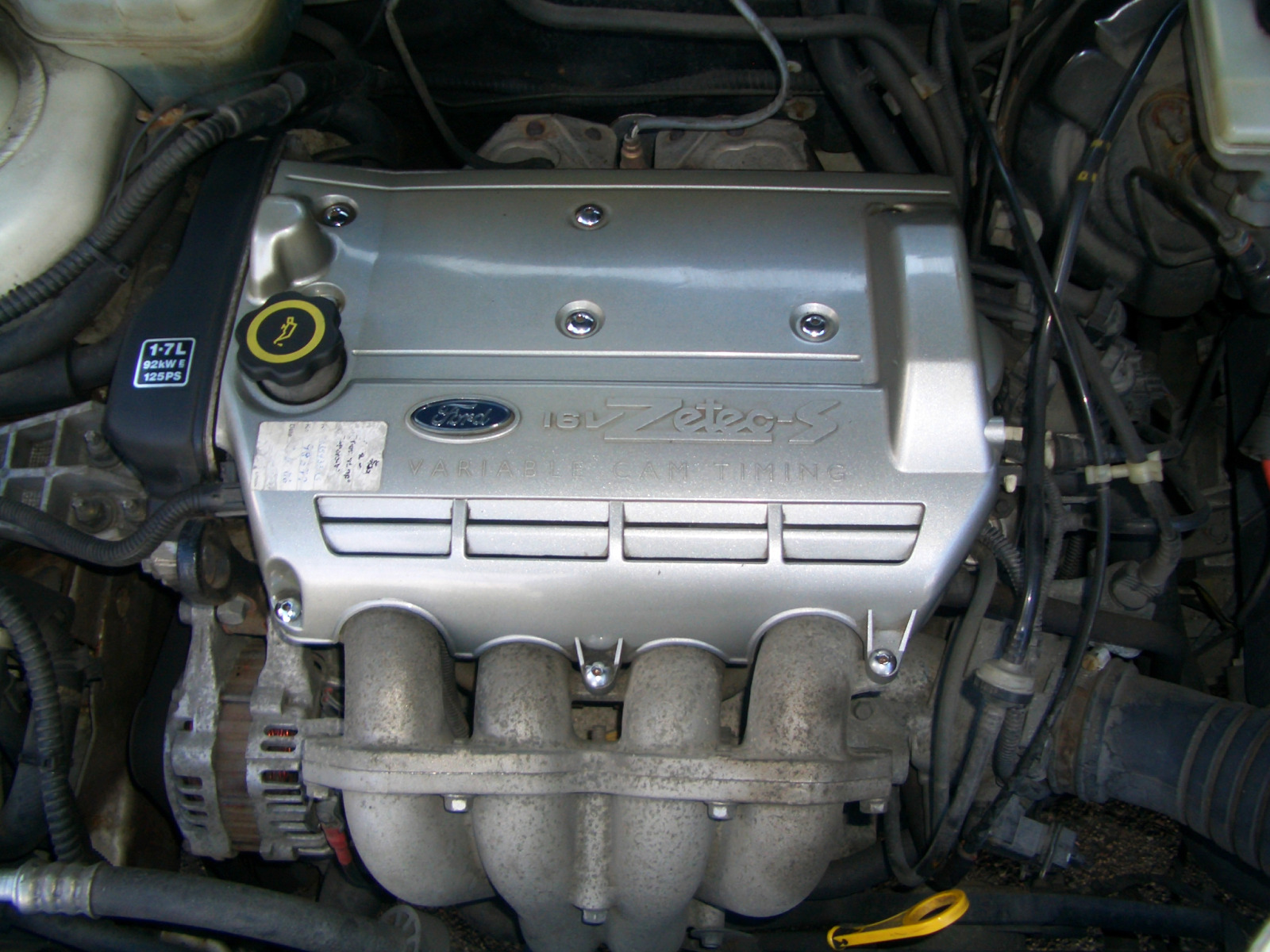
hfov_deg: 52.6
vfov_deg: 40.7
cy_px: 476
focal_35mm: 35
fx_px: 1284
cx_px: 635
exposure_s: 1/60
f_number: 2.6
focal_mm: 5.8
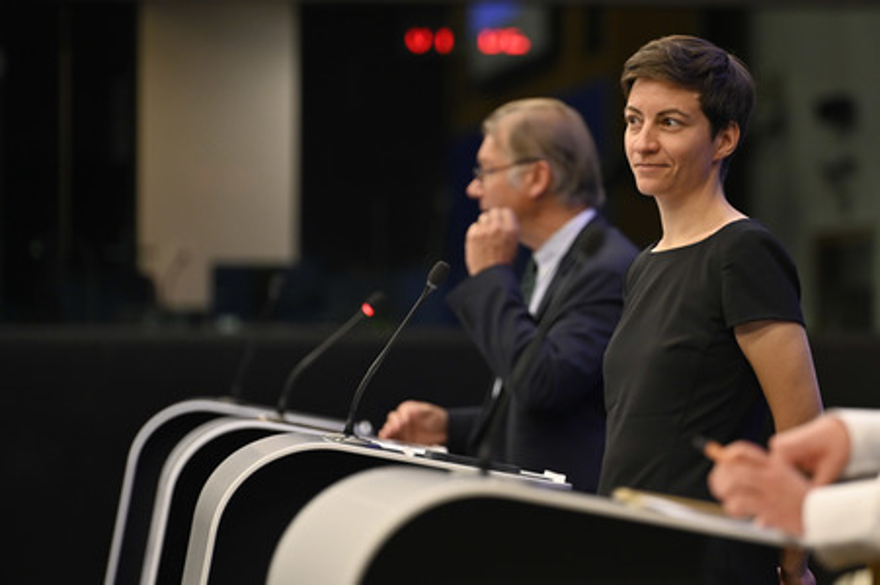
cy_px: 292
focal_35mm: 145
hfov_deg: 14.2
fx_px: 3542
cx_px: 440
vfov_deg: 9.4
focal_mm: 145
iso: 1600
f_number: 2.8
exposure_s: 1/320
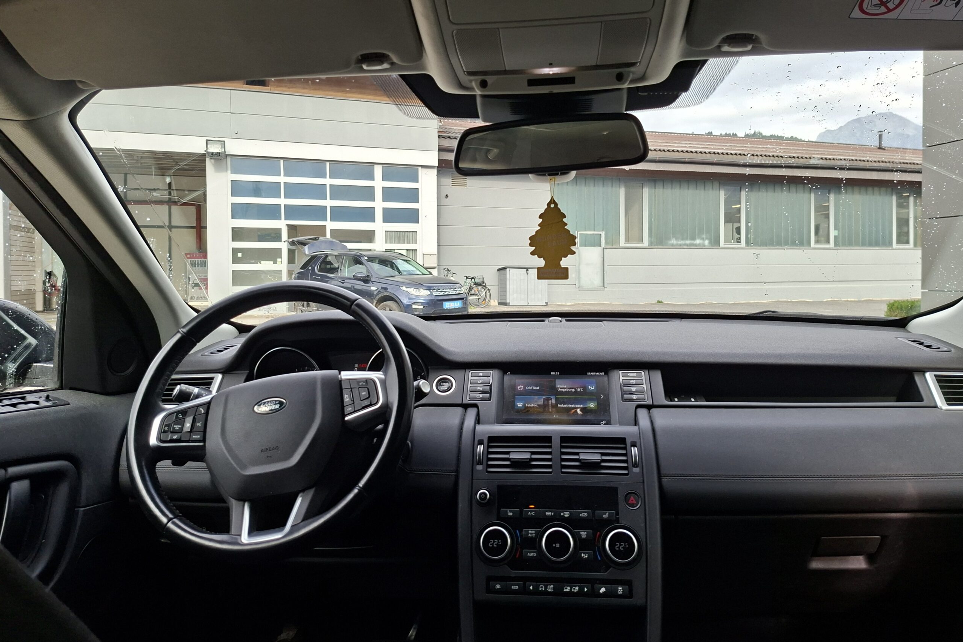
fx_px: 642
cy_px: 290
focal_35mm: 24
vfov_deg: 53.0
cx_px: 482
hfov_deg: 73.7
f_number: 1.8
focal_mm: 5.54
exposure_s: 1/325
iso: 50
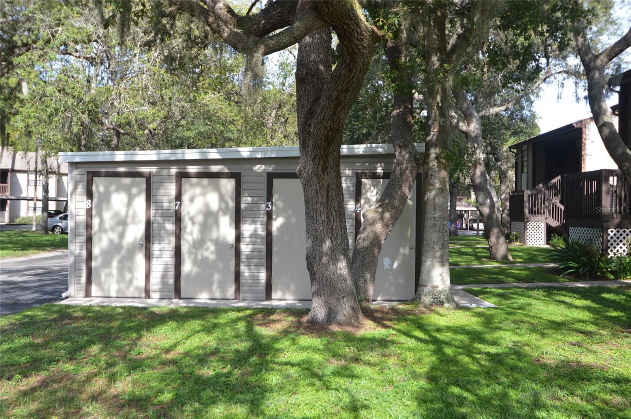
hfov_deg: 53.2
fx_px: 630
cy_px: 210
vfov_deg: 36.8
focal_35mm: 36
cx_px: 316
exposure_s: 1/125
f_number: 5.6
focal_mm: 24
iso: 110
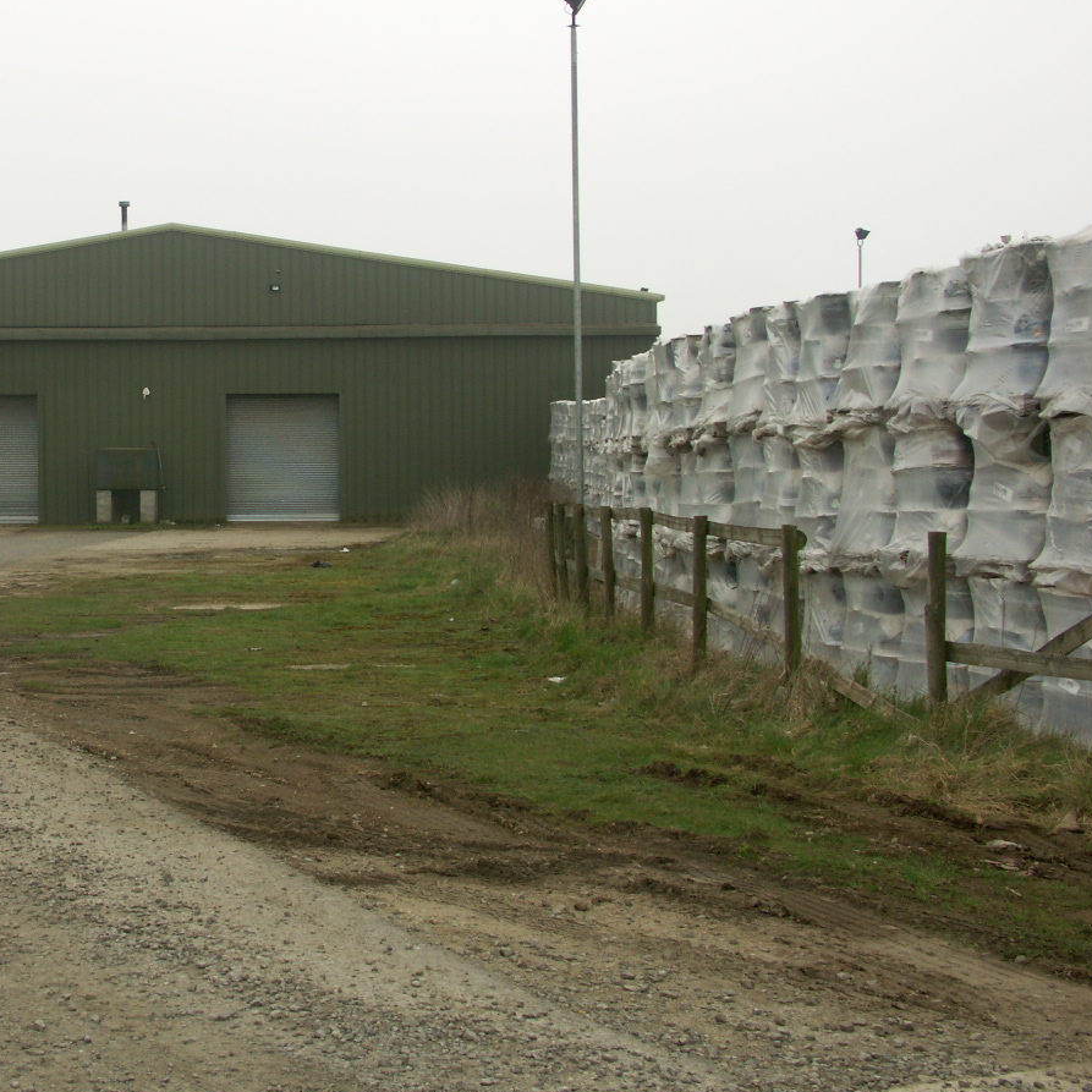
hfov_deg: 29.1
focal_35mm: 57
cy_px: 465
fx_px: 2034
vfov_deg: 30.0
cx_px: 166
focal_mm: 9.28
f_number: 4.5
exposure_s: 1/125
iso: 64
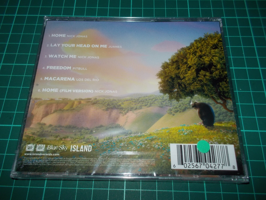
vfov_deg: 48.2
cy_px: 100
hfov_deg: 61.7
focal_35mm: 29
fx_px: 223
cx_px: 133
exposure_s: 1/30
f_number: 3.3
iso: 200
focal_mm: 4.1
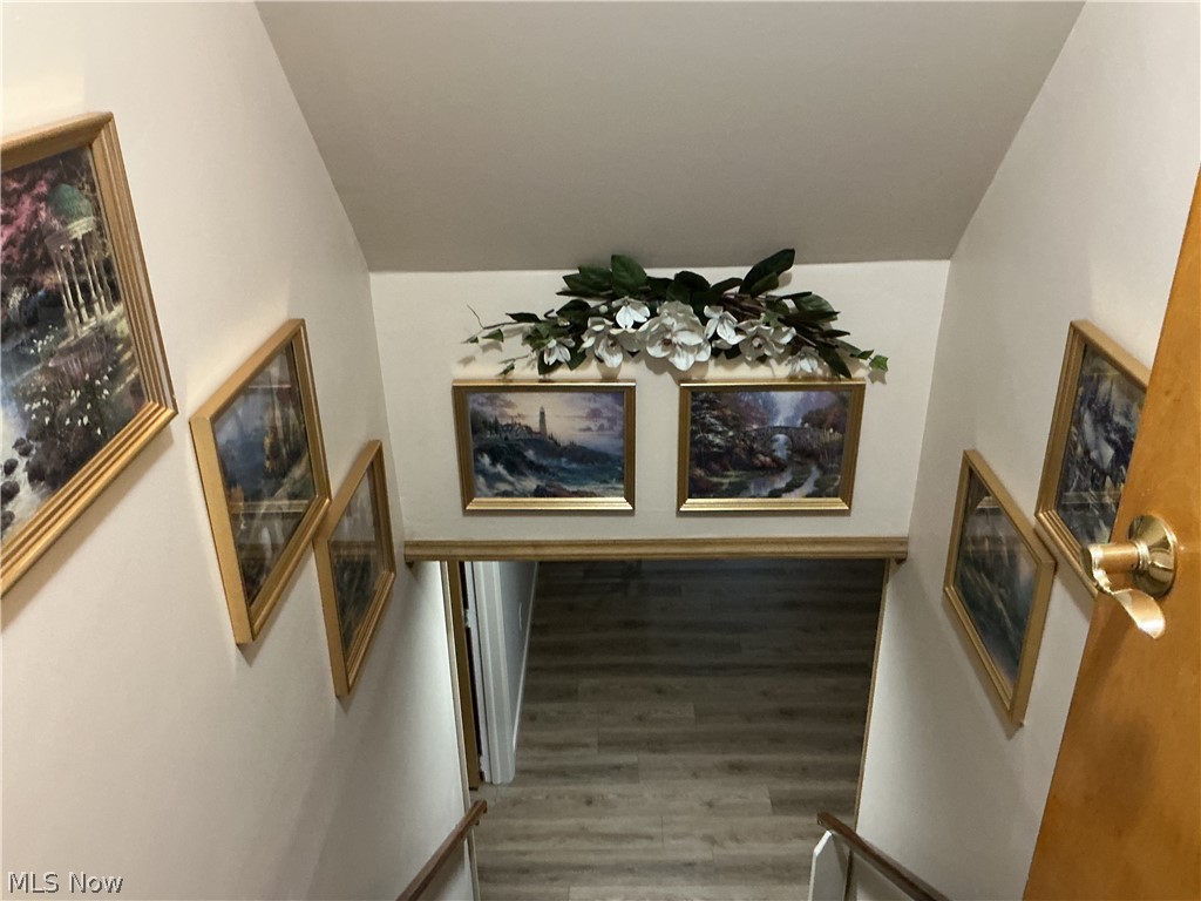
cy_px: 450
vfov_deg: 48.2
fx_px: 1006
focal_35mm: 29
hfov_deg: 61.7
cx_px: 600
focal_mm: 3
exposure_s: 1/30
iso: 320
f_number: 1.8
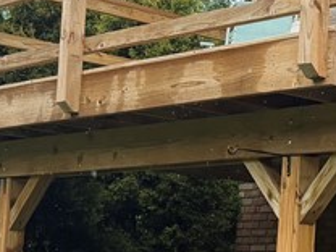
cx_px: 512
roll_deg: -1.8
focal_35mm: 118
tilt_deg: +8.5
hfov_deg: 15.3
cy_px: 149
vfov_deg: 12.6
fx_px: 1145
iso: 100
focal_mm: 6.76
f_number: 1.78
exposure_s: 1/3021
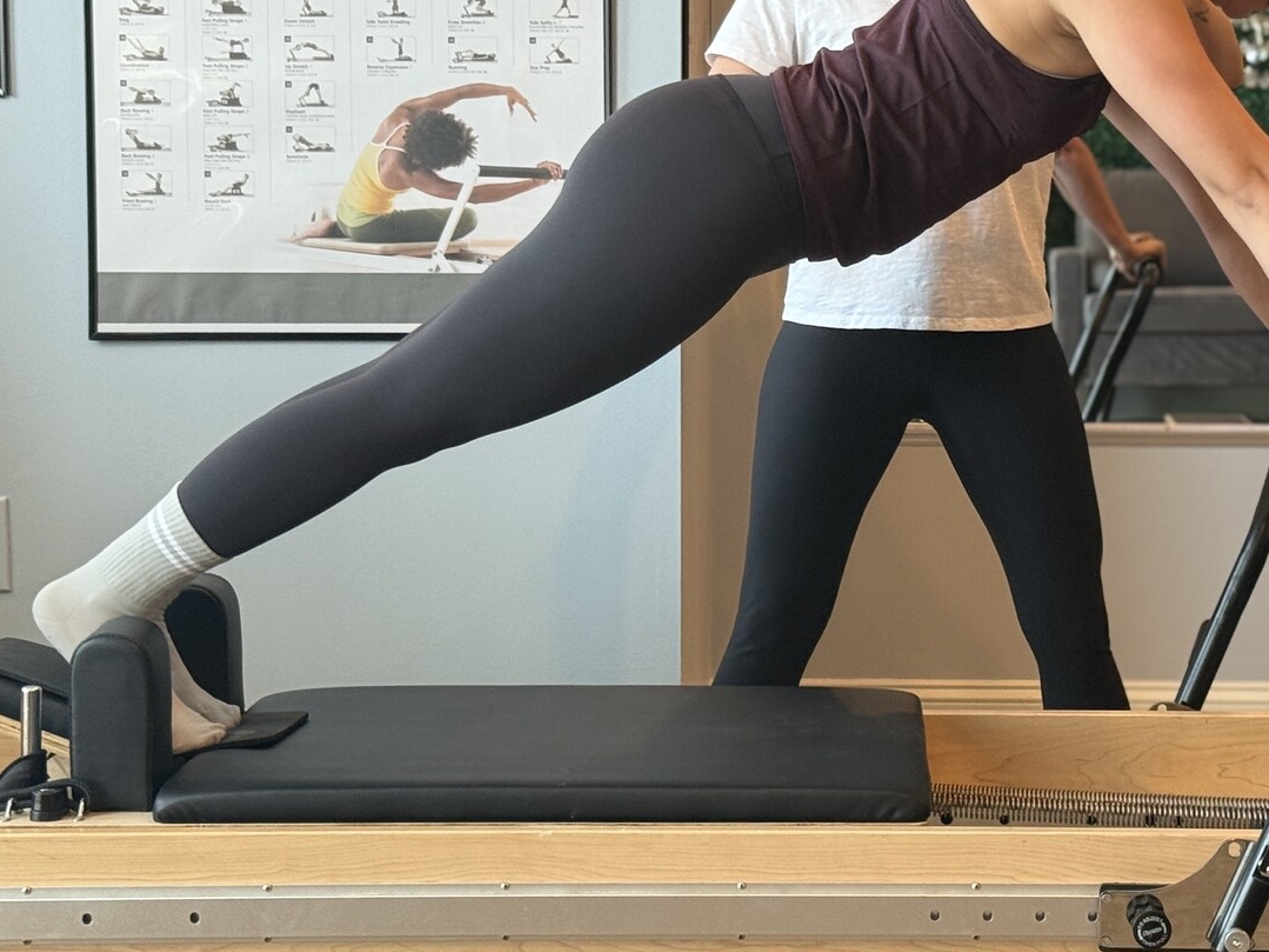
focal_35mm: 89
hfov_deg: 21.9
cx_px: 907
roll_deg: -0.1
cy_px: 393
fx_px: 3262
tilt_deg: -3.7
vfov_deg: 16.6
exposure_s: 1/60
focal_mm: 6.76
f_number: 1.78
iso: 125
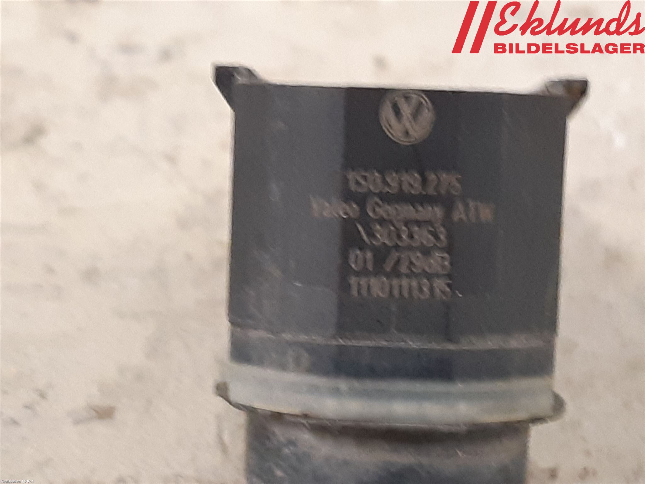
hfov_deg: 67.3
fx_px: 484
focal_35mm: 26
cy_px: 242
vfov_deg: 53.1
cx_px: 322
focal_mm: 3.93
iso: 250
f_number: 1.7
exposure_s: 1/25
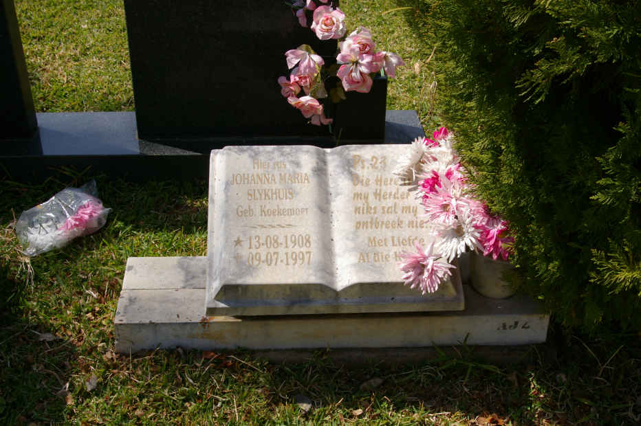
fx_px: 827
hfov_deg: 42.4
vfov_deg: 28.9
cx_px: 320
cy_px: 213
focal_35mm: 46
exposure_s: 1/180
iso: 200
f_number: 11
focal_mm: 31
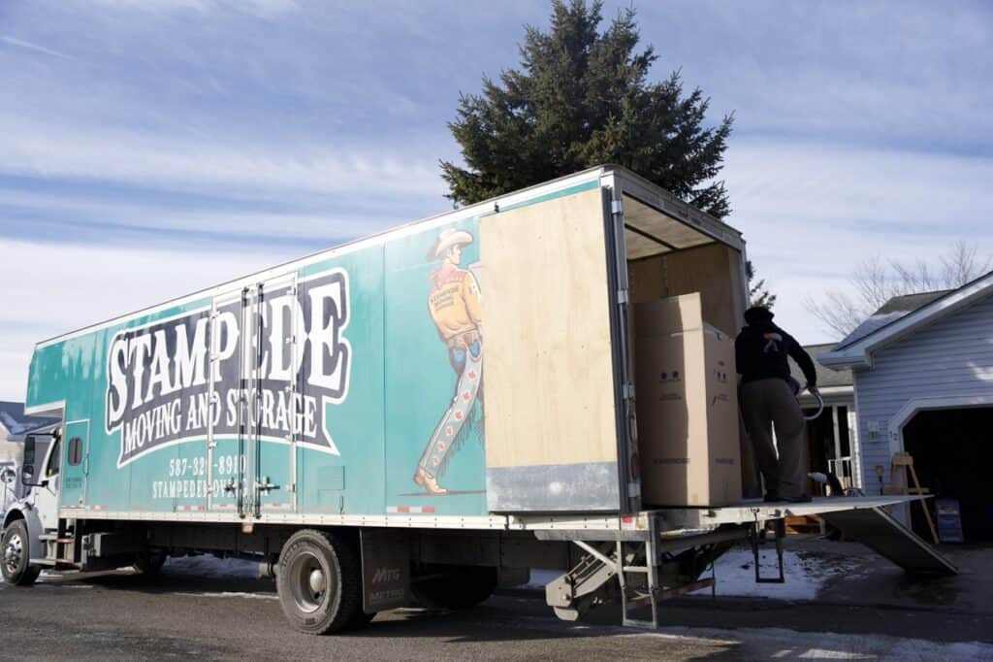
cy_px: 331
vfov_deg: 43.8
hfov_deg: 62.3
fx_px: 822
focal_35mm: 30
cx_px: 496
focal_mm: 29.8
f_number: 2.8
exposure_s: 1/3200
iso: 250
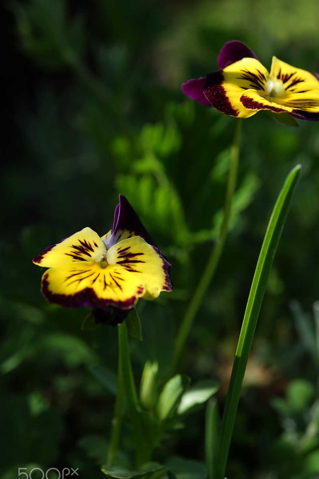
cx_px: 171
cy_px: 257
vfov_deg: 40.3
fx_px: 651
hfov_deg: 27.5
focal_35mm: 49
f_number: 6.3
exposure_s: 1/125
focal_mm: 30
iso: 50
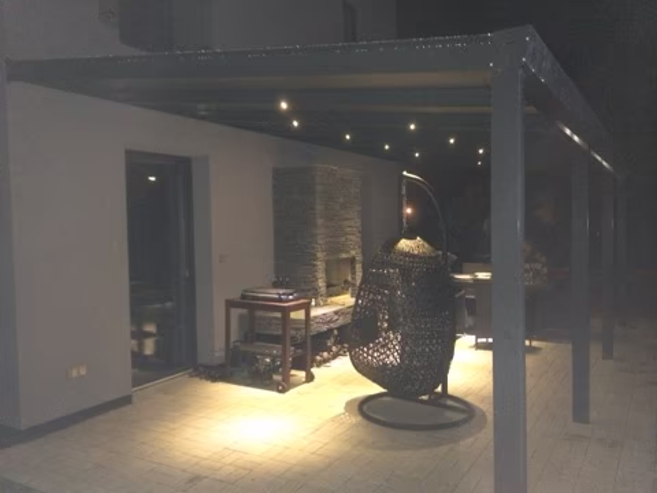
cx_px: 328
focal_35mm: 30
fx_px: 569
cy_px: 246
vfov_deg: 46.8
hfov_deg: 60.0
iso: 800
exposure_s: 1/16
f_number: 2.2
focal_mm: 4.12
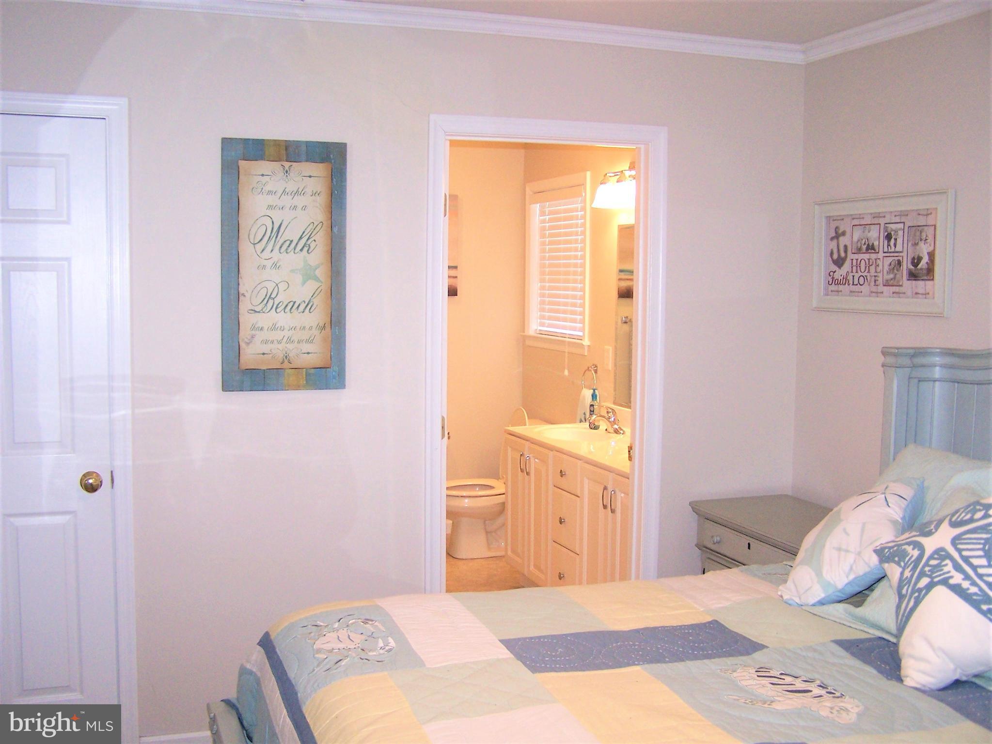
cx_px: 496
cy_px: 372
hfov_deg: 49.0
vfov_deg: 37.7
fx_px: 1089
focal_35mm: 38
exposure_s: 1/60
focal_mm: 6.3
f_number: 2.8
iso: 140
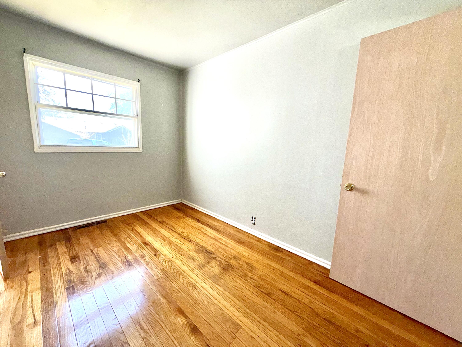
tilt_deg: -8.6
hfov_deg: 102.1
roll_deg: -2.7
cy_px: 174
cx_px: 231
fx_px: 187
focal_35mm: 14
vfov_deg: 85.7
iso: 50
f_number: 2.2
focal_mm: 2.22
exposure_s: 1/122
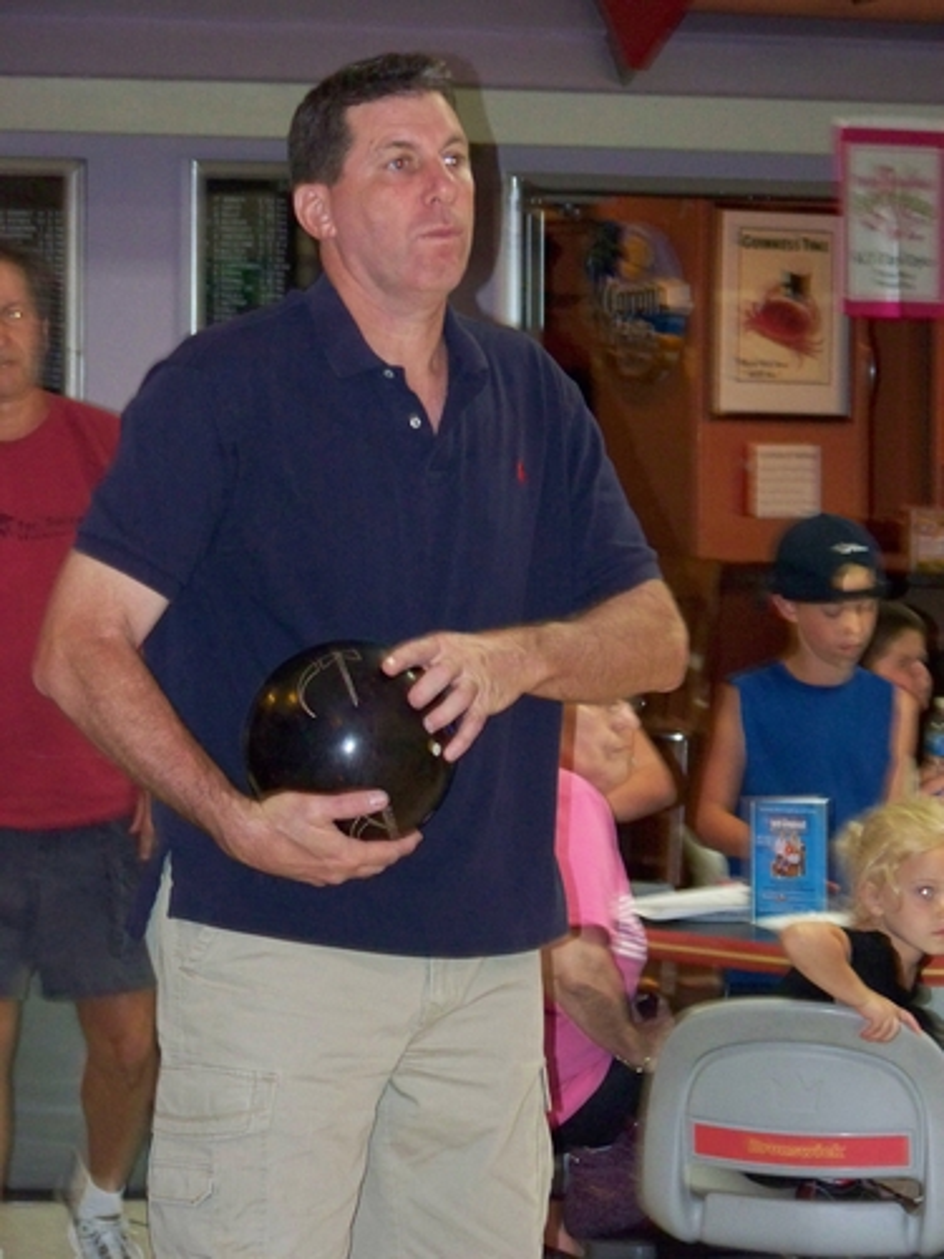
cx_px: 472
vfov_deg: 11.5
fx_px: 6254
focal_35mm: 172
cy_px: 630
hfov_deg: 8.6
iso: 400
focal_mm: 27.5
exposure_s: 1/20
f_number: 3.6
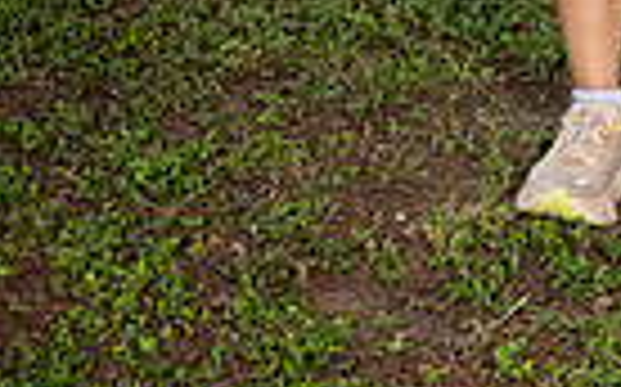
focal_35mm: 183
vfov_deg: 6.7
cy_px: -585
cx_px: 670
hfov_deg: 11.3
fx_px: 3095
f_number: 6.3
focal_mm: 55
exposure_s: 1/400
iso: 250
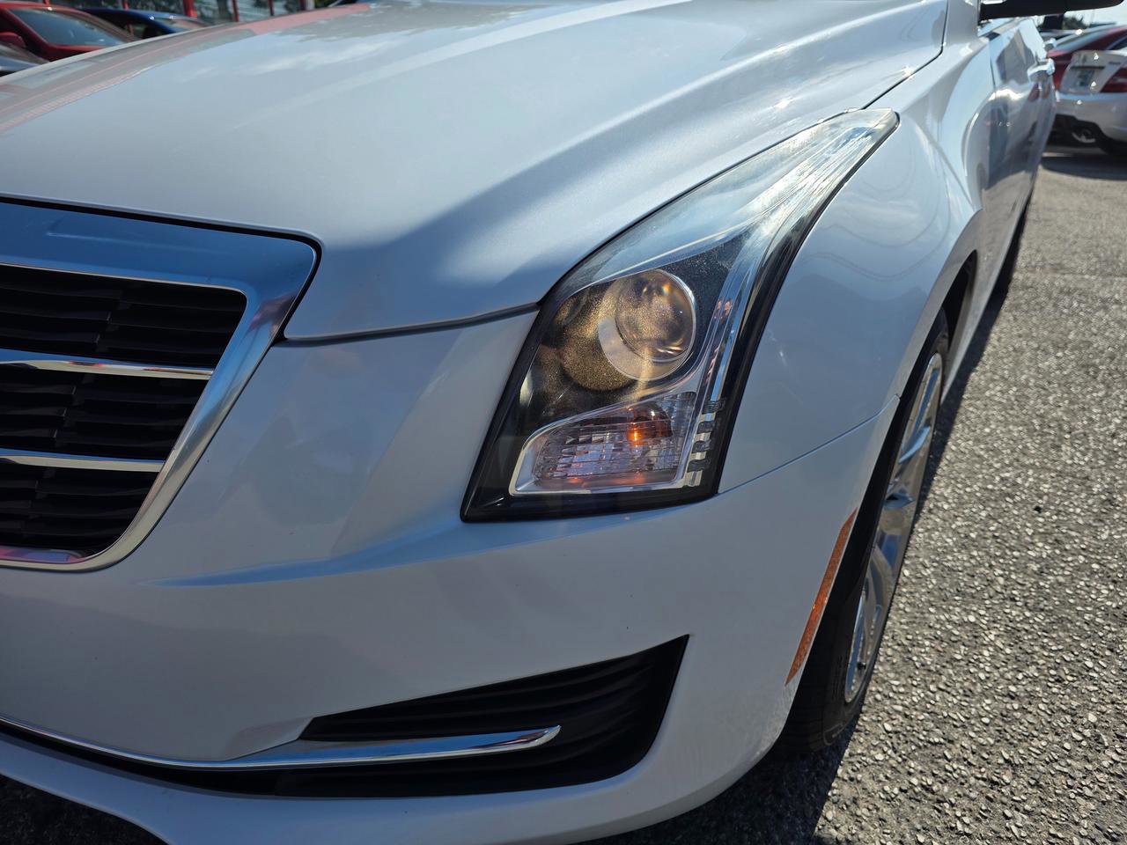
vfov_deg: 58.9
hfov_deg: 73.9
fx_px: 749
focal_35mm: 23
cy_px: 422
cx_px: 564
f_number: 1.7
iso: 80
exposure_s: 1/7944
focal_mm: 6.3
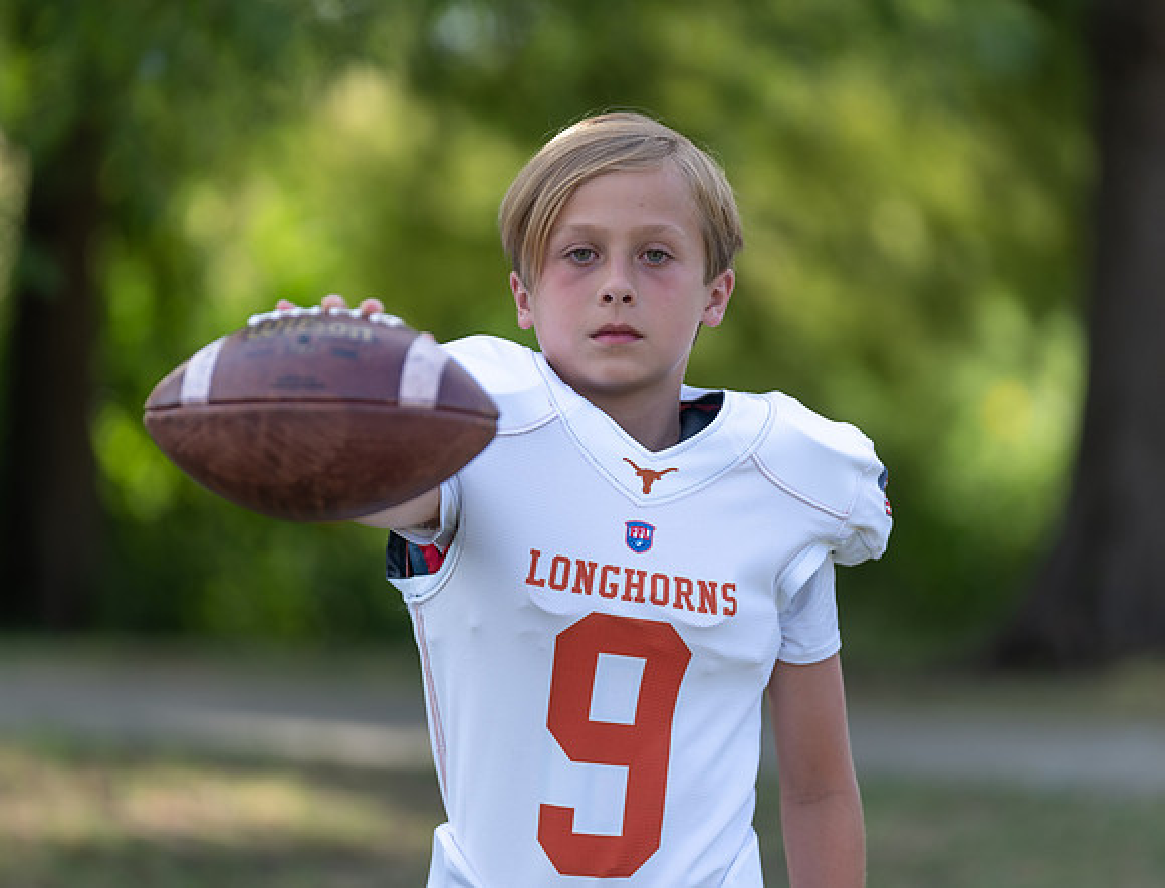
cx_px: 612
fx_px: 6841
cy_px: 433
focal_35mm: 202
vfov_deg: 7.4
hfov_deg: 9.7
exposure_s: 1/400
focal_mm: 162
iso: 100
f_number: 2.8
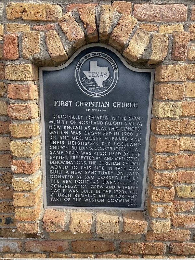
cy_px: 130
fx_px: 195
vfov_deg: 67.3
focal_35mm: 26
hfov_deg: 53.1
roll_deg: +2.0
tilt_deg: -12.0
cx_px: 98
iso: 32
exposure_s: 1/1147
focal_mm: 4.25
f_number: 1.8
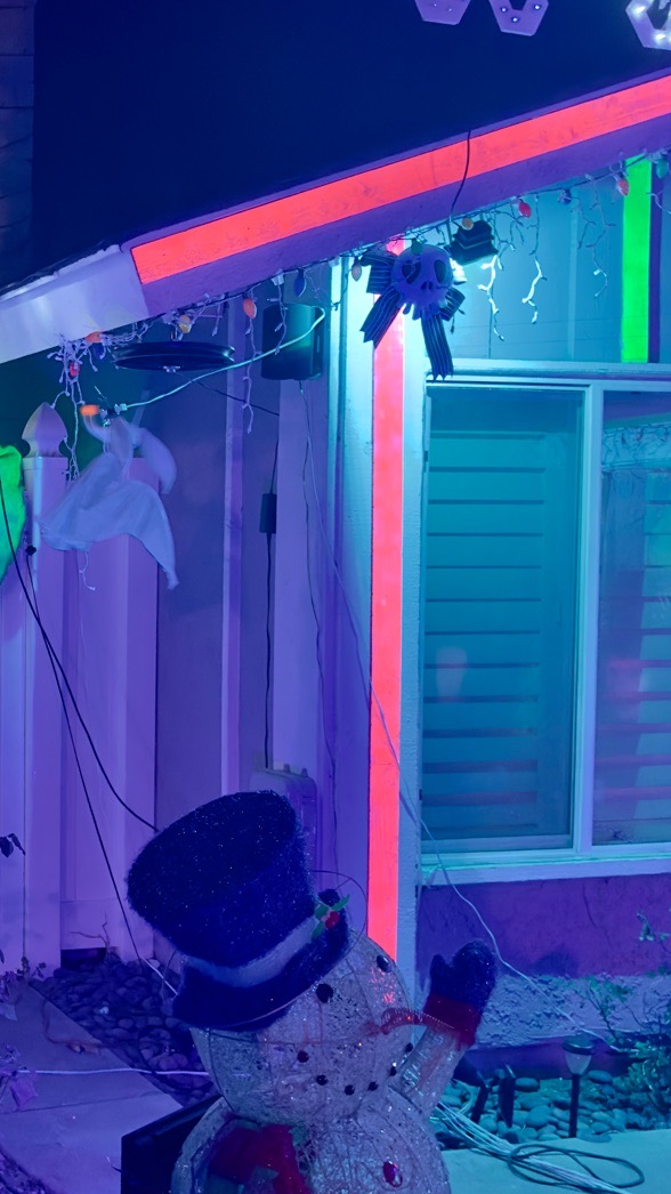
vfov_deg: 41.3
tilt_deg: -2.9
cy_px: 630
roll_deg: -0.4
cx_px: -167
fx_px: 1582
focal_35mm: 50
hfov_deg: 21.9
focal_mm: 6.86
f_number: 1.78
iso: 640
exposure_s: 1/30
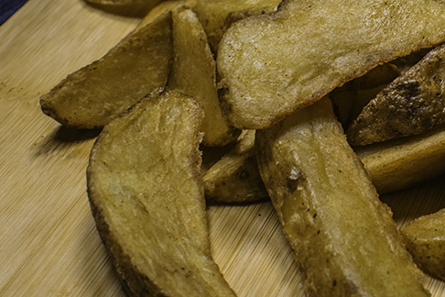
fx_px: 1335
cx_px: 424
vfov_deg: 12.7
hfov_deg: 18.5
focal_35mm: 108
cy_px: 93
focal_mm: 35
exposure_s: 1/100
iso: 320
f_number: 9
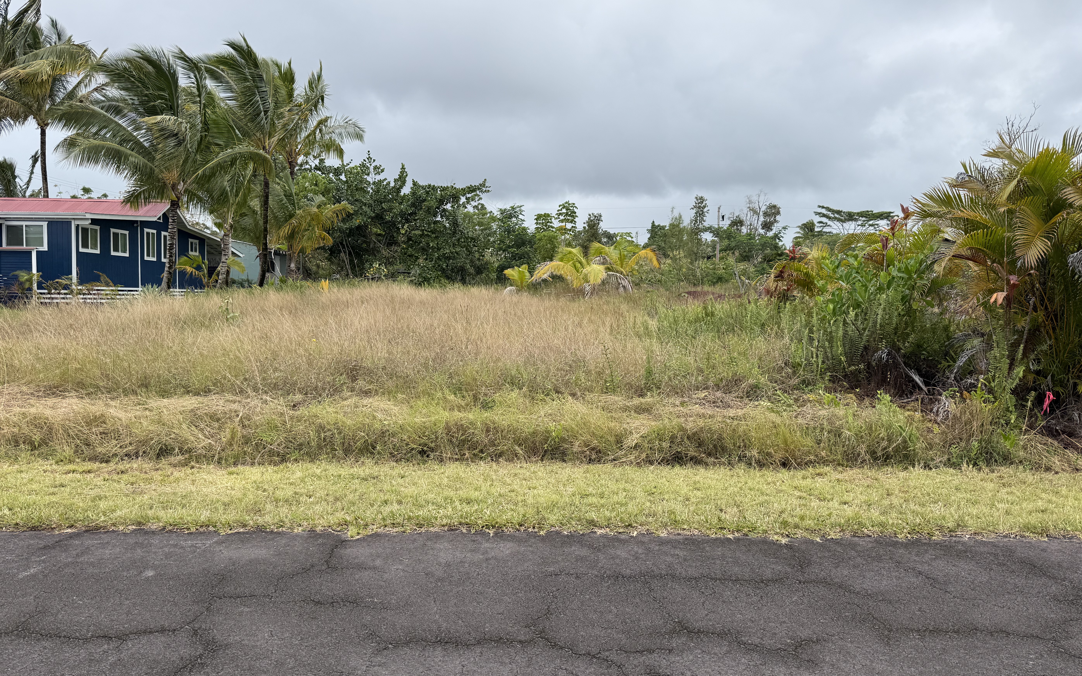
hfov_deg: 70.4
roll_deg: -1.3
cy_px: 345
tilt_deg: -2.9
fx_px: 767
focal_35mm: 26
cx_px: 535
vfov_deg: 47.6
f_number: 1.78
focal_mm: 6.76
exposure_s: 1/1727
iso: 80
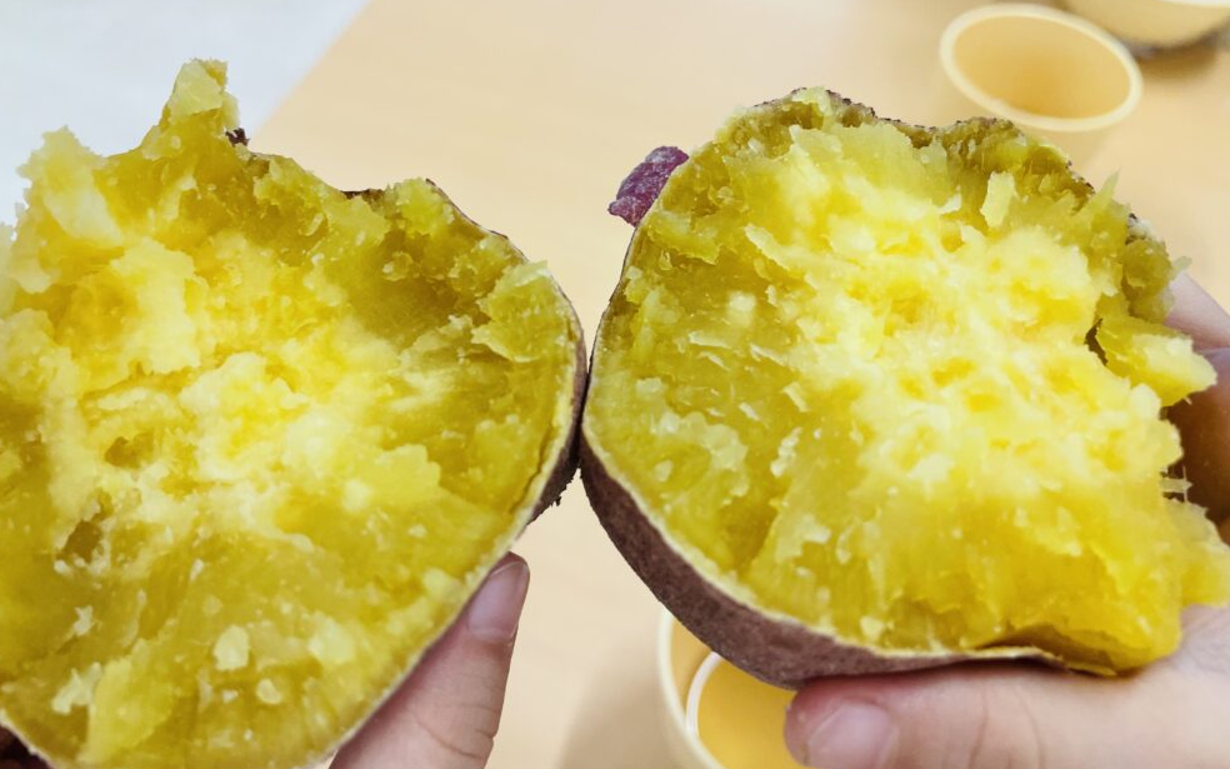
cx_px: 608
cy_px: 335
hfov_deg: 66.5
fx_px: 939
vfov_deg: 44.4
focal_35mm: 28
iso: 80
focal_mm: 4.2
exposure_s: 1/121
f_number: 1.6
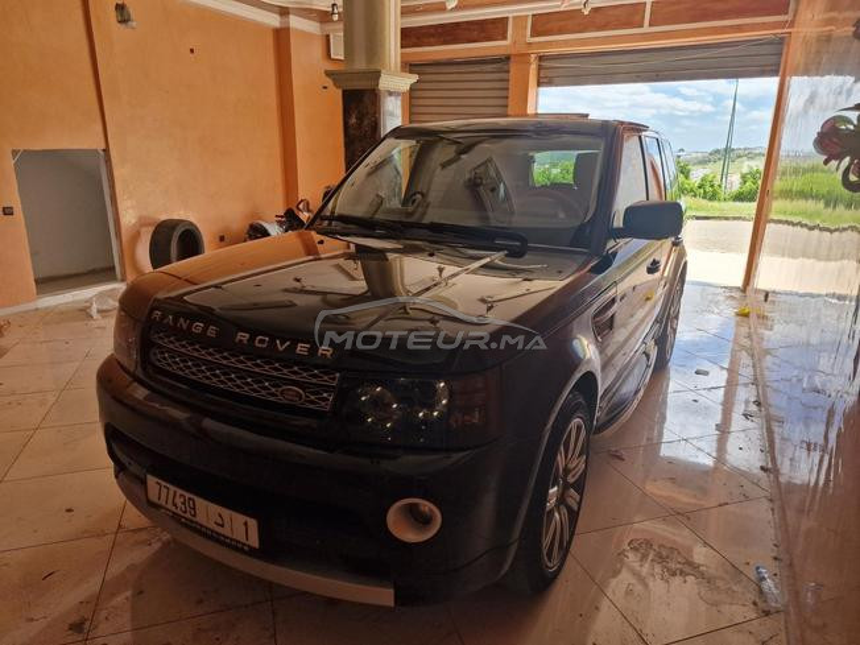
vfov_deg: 58.9
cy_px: 322
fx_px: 571
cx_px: 430
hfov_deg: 73.9
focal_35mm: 23
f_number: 1.8
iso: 50
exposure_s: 1/180
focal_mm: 6.4
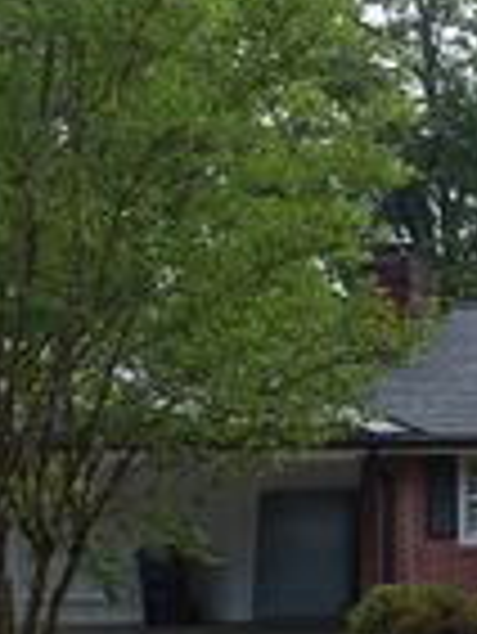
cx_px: 1084
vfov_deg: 16.8
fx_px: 2128
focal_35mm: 116
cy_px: 542
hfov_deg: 11.1
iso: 125
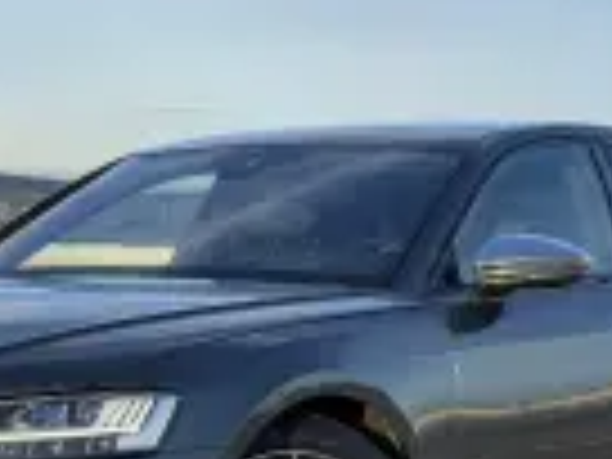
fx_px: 2245
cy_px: 306
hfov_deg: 15.5
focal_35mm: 127
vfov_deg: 11.7
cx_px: 230
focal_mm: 6.76
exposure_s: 1/1222
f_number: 1.78
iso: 100
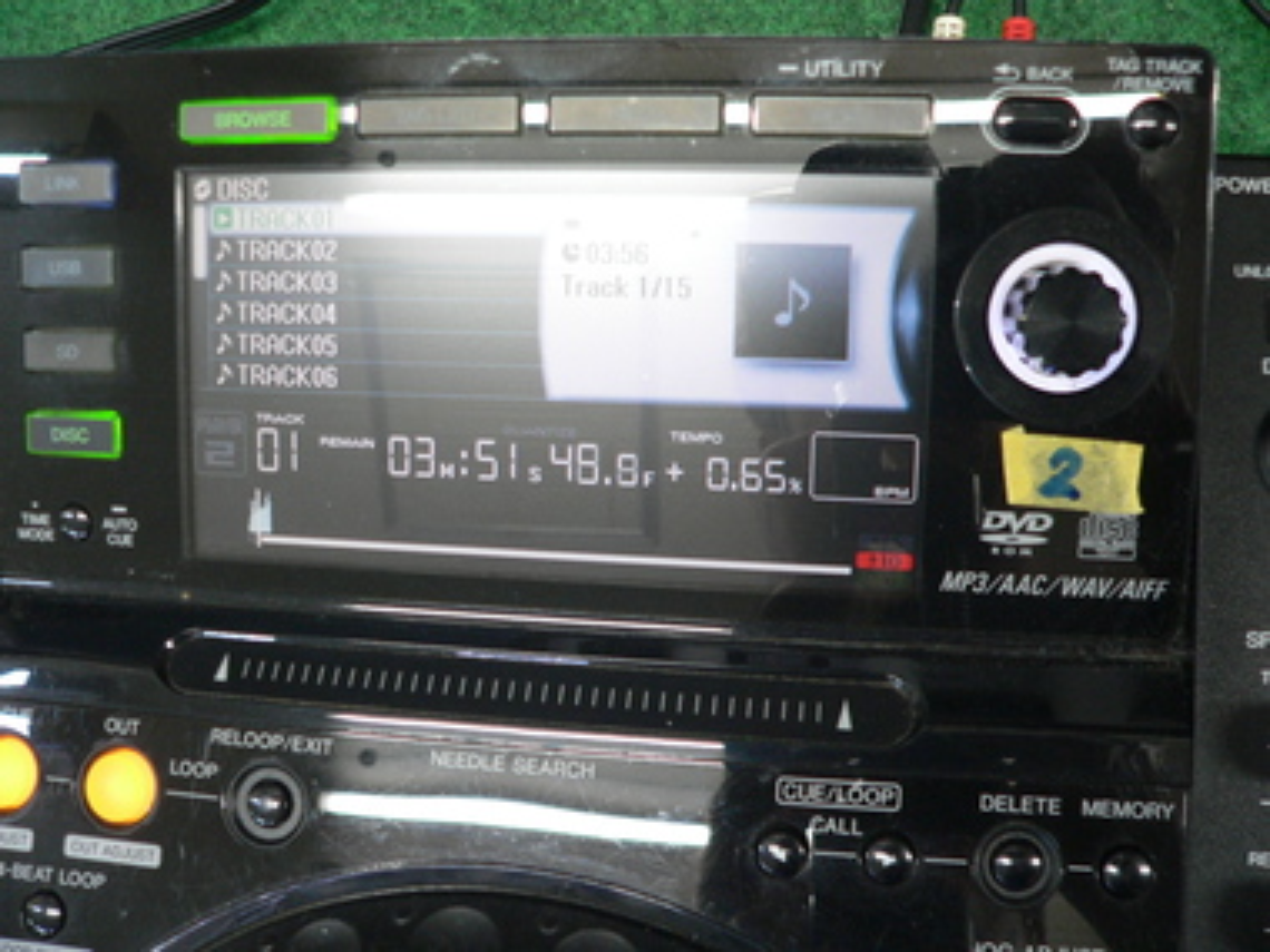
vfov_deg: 39.7
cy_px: 476
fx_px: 1321
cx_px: 635
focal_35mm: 36
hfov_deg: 51.4
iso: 200
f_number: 2.8
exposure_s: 1/20
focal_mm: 6
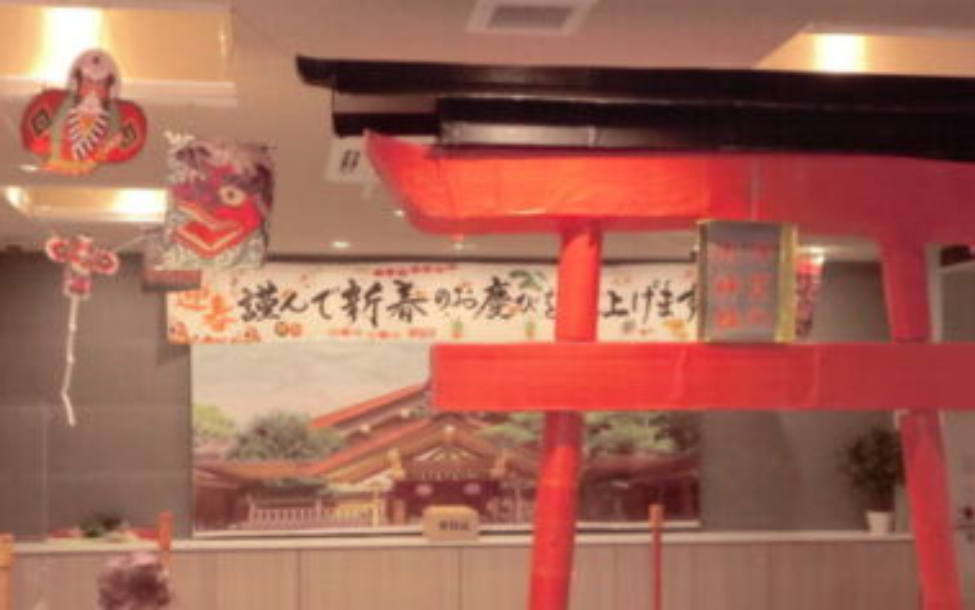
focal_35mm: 52
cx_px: 432
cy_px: 430
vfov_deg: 24.7
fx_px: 1382
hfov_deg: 38.8
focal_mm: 5.64
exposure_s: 1/60
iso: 400
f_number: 2.9
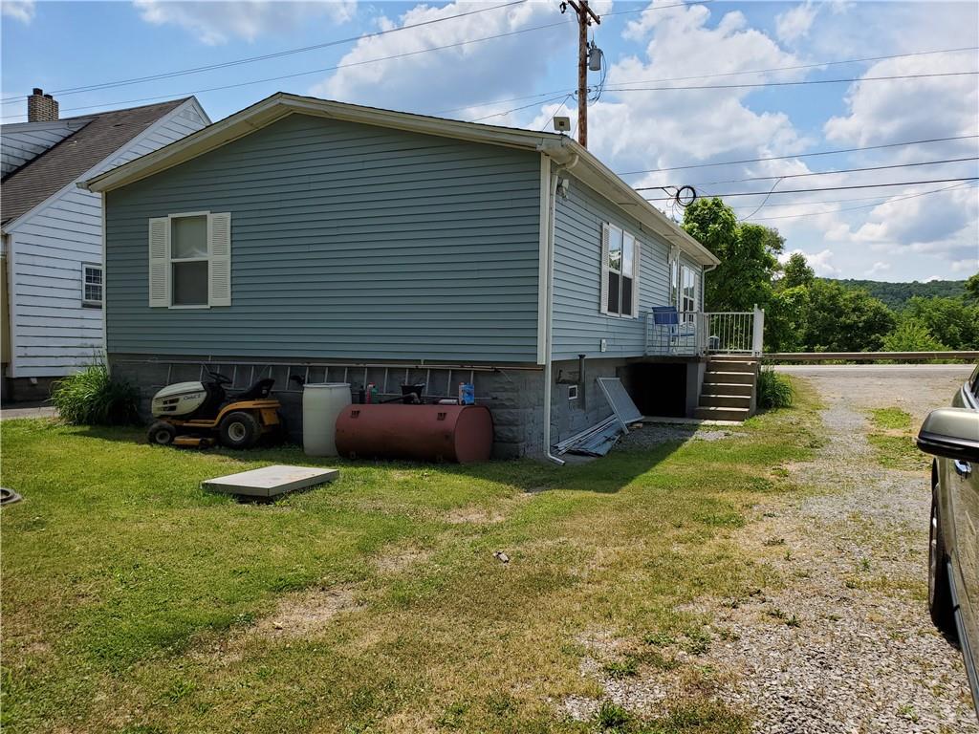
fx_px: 735
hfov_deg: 67.3
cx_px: 490
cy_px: 367
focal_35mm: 26
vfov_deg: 53.1
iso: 50
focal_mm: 4.3
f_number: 2.4
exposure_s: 1/1411
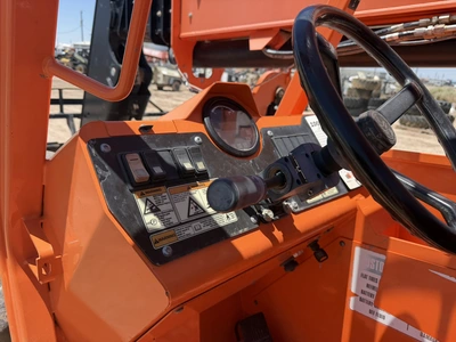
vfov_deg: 56.8
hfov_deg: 71.6
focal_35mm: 24
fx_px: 316
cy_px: 171
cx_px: 228
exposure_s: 1/3021
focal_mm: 6.76
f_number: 1.78
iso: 100
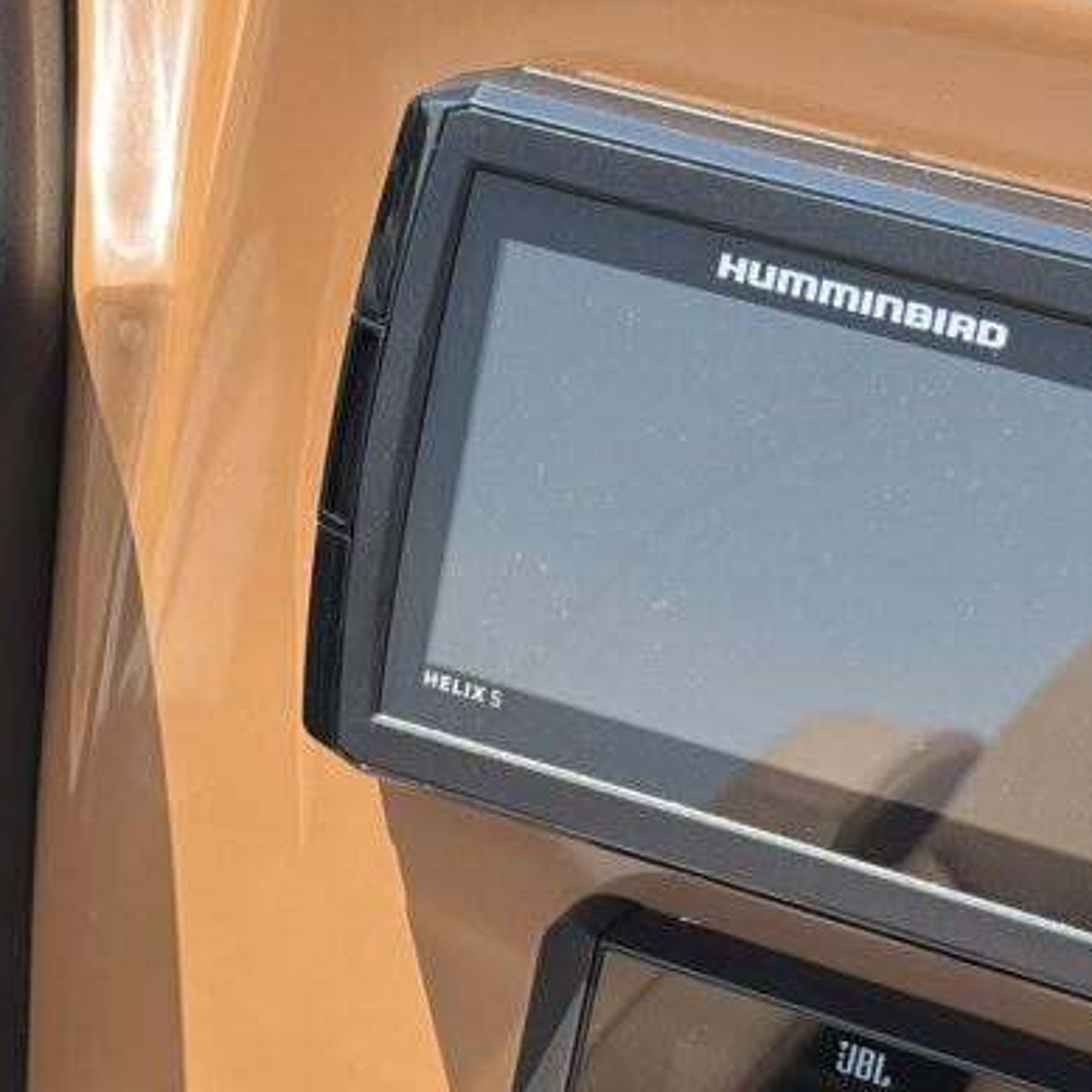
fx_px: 4497
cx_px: 296
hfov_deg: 13.8
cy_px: 778
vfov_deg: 13.8
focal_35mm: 126
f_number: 1.6
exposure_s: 1/597
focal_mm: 5.96
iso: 32
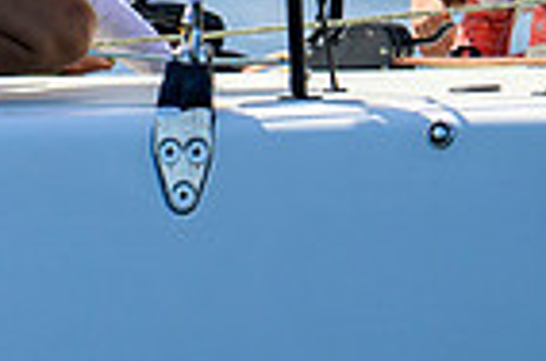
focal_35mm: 2457
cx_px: -538
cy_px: -369
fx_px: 37181
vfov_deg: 0.6
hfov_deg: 0.8
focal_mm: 400
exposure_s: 1/1600
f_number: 4.5
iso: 250
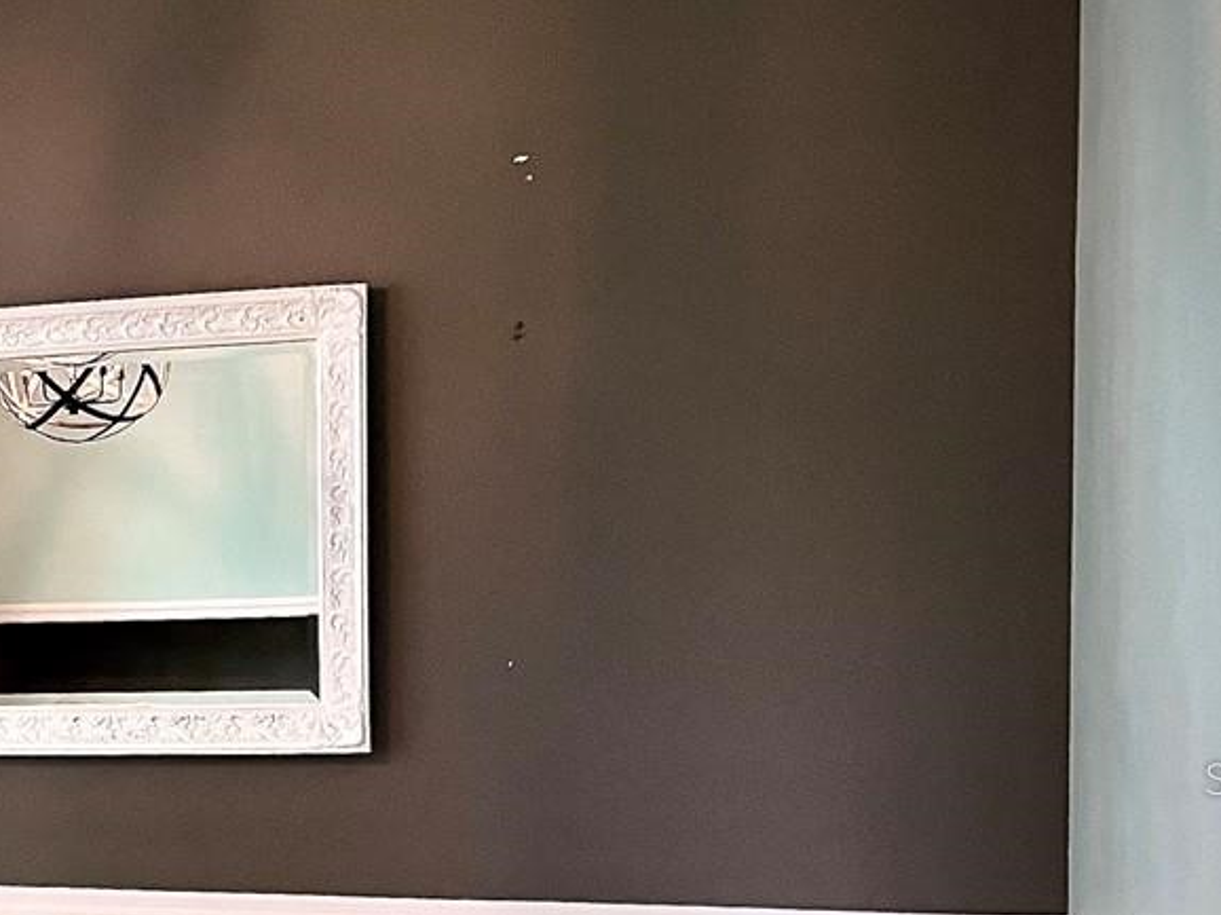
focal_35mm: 72
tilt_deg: -1.9
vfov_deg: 20.1
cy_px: 778
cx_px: -285
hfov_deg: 24.3
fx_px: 2539
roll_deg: +1.4
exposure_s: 1/60
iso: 125
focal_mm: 4.2
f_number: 1.6
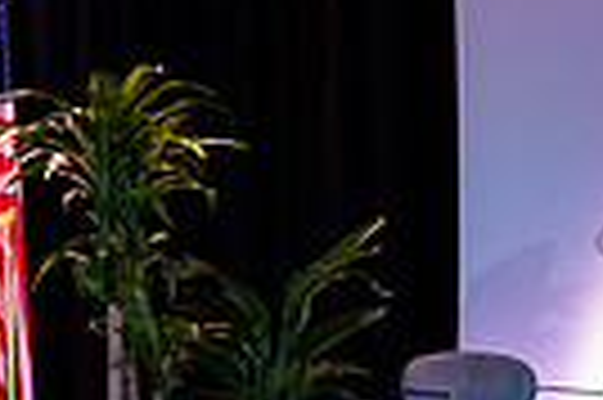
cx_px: 855
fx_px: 2543
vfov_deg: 9.0
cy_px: 339
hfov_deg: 12.9
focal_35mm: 152
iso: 900
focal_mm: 35
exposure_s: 1/60
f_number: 4.5
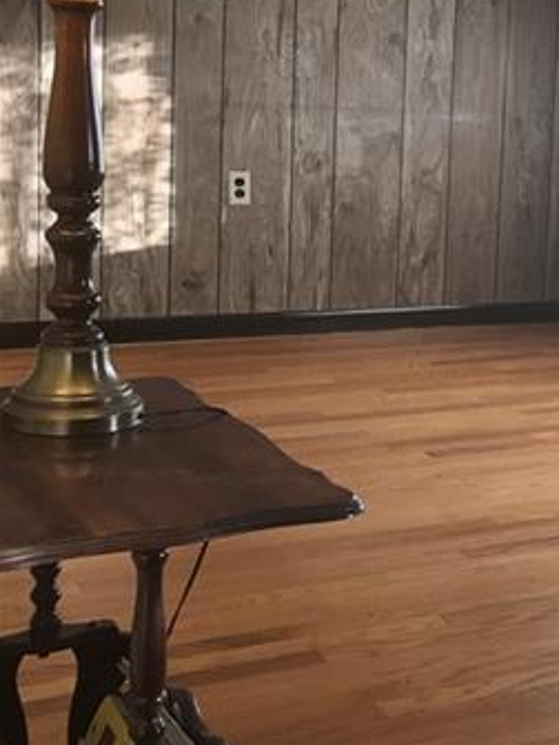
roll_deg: -4.7
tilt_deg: -8.4
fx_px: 1378
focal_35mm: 64
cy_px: 290
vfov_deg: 30.2
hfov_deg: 21.6
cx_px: 637
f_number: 1.8
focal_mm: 3.99
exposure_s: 1/120
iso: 40
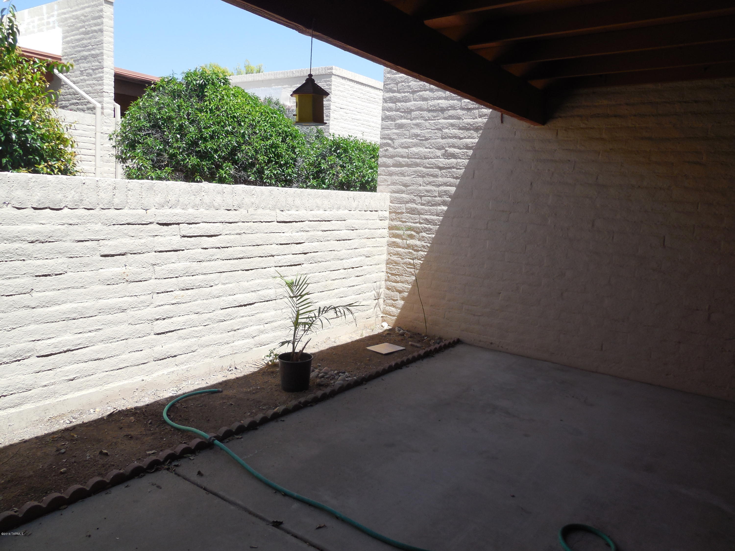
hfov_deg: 69.4
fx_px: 531
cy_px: 276
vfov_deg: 54.9
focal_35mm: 25
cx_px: 368
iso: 125
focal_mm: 4.5
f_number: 3.1
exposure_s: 1/1000
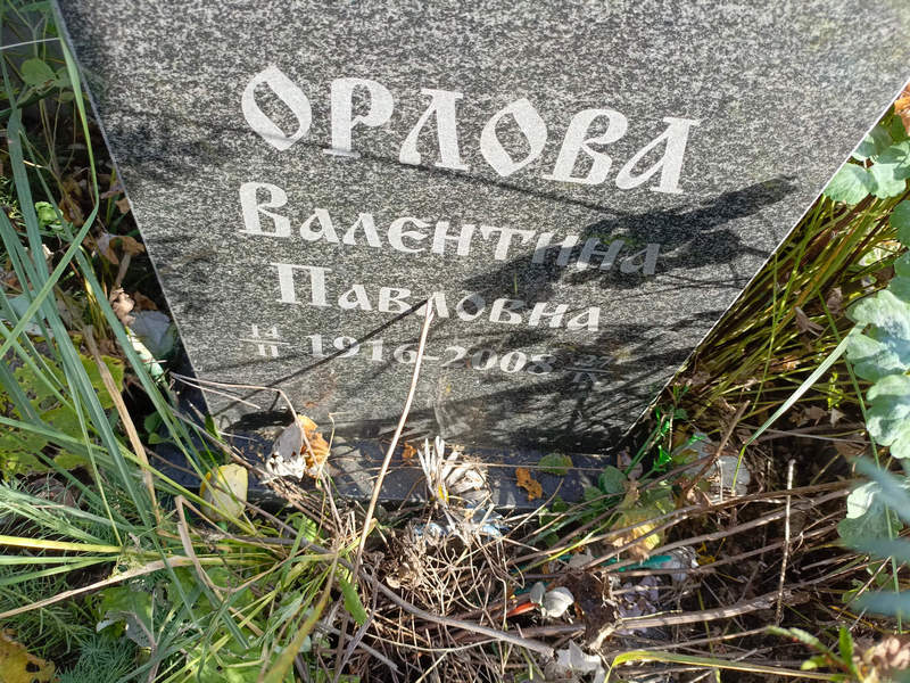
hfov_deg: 69.4
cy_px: 342
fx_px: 657
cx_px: 455
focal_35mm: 25
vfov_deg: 54.9
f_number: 1.69
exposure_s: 1/155
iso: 110
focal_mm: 4.76
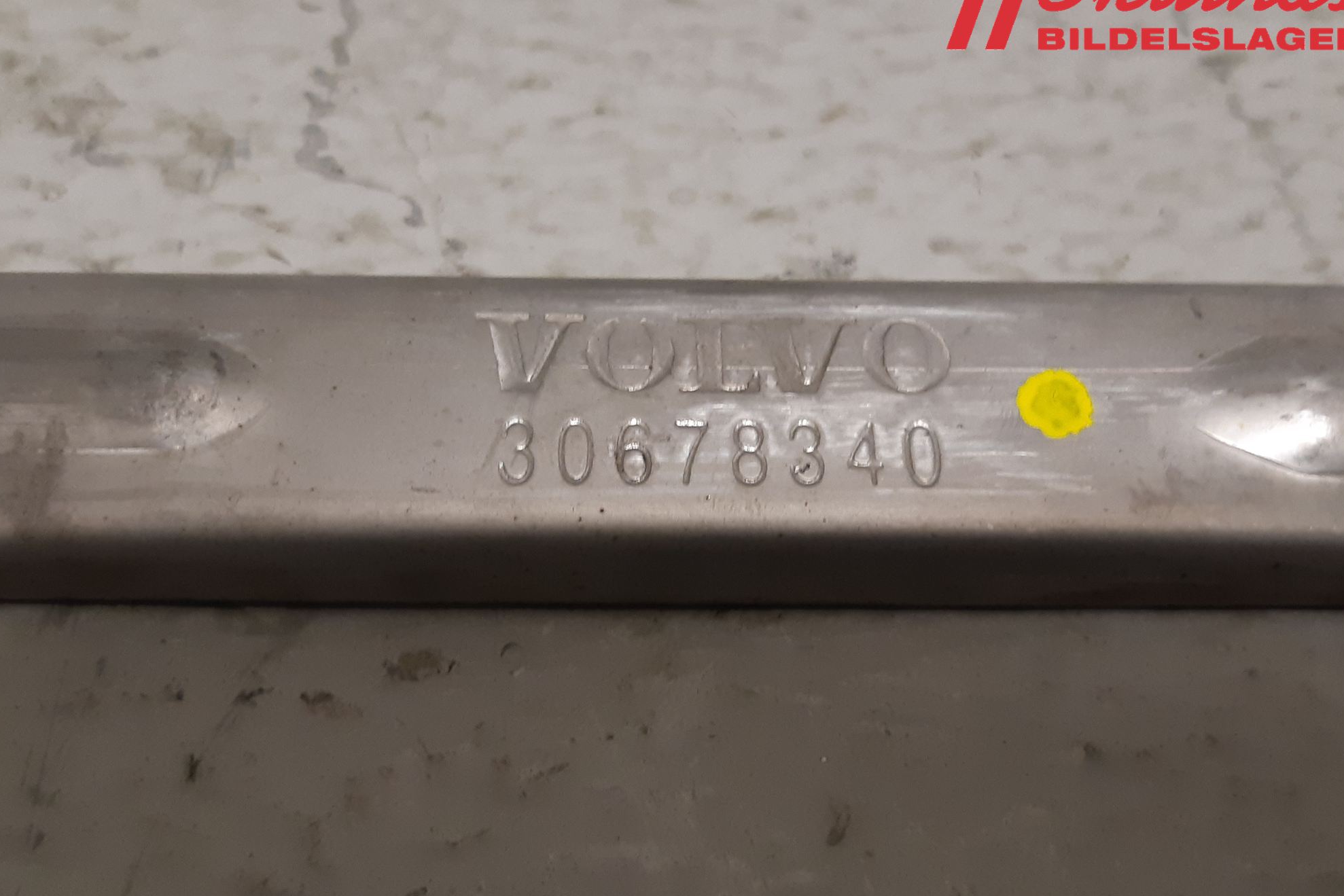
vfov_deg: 46.4
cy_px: 456
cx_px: 668
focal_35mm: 28
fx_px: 1045
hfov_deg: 65.5
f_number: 1.7
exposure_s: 1/50
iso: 160
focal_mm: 3.93
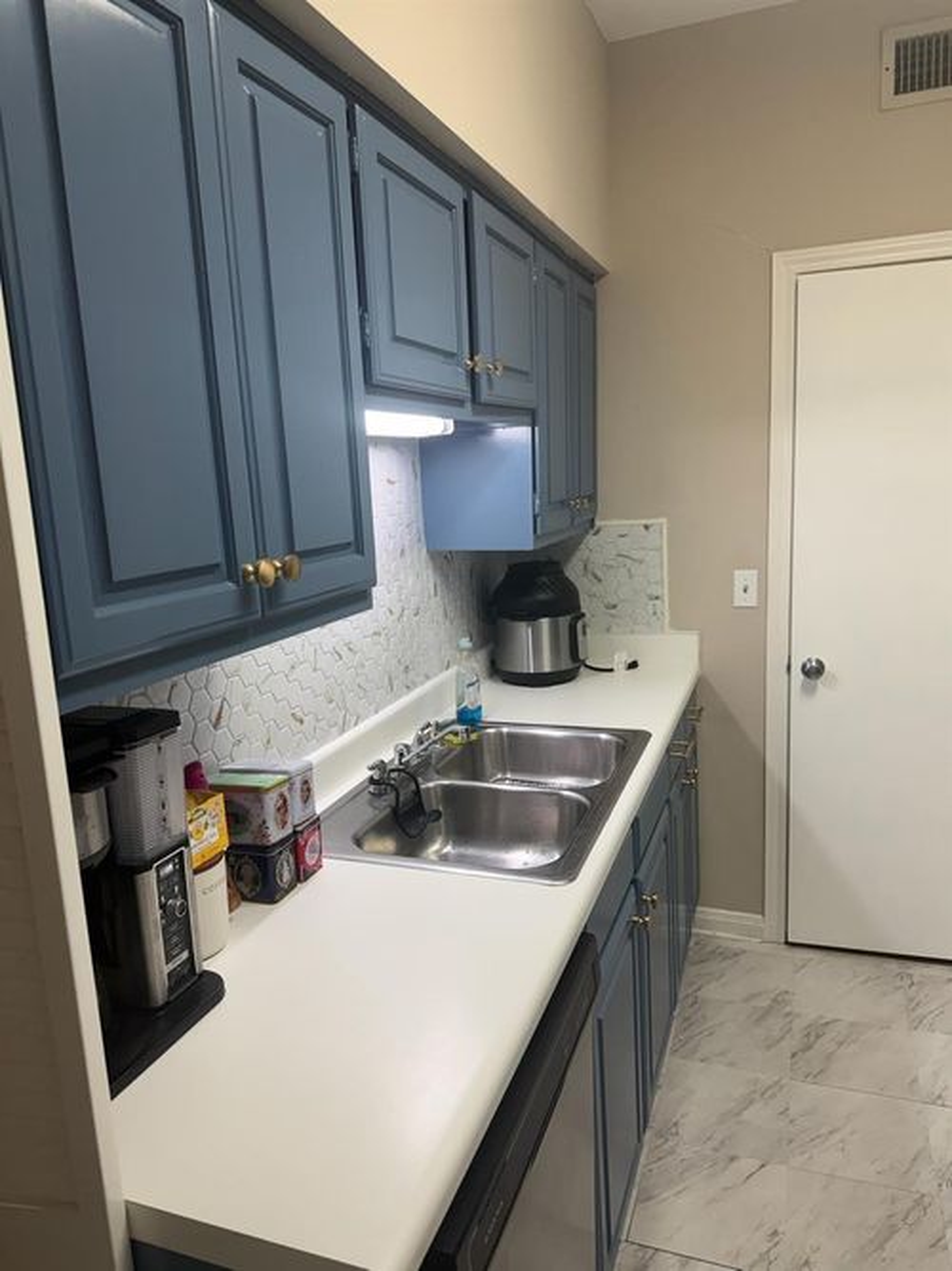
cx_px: 476
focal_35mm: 24
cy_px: 636
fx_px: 880
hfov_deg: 56.8
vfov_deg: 71.6
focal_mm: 6.76
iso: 200
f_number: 1.78
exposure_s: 1/120
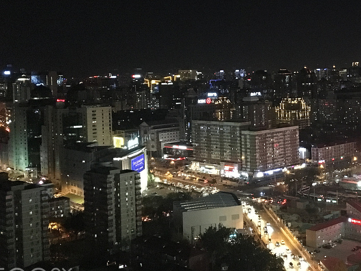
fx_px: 574
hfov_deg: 33.5
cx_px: 308
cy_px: 77
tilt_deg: +0.1
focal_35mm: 55
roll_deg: +1.3
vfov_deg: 26.3
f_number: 2.2
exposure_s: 1/17
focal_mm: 4.15
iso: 1250
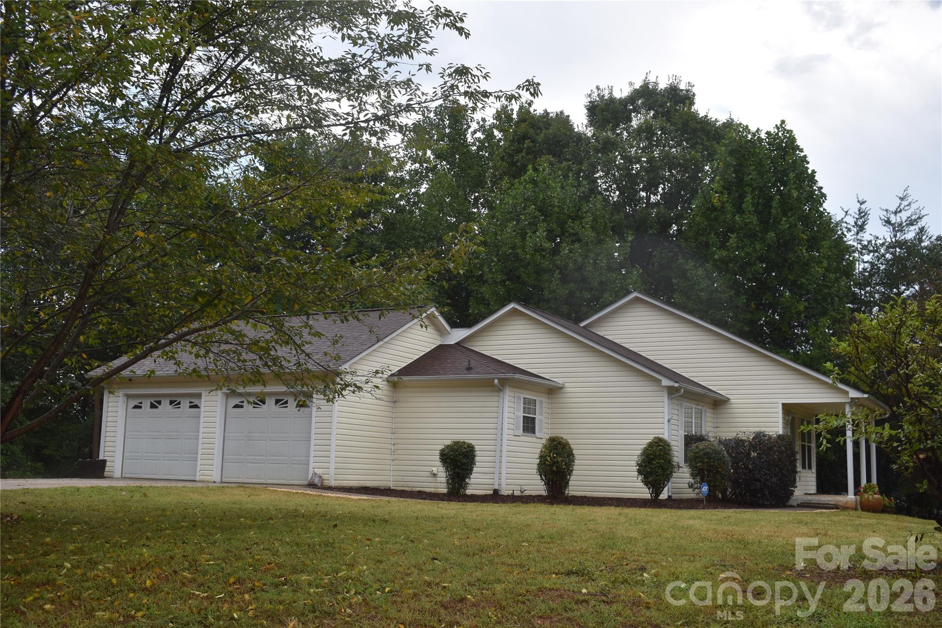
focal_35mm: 38
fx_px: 981
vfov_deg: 35.5
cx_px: 471
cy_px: 314
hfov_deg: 51.3
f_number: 6.3
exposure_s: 1/160
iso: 100
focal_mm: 25
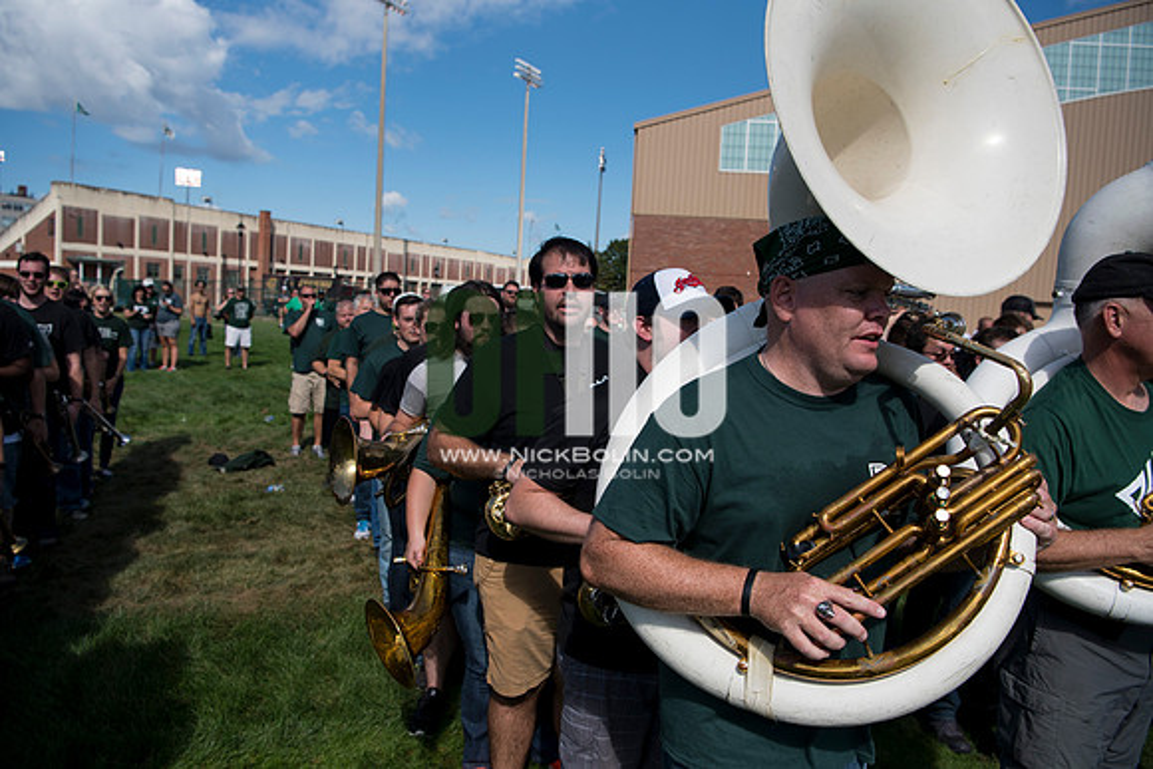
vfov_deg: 53.2
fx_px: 769
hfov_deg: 73.7
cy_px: 384
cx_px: 576
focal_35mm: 24
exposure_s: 1/2500
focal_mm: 24
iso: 250
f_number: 4.5
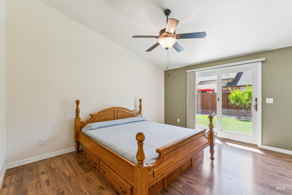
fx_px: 127
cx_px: 146
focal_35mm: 16
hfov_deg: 97.8
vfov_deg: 74.8
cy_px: 98
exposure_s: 1/13
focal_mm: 15.7
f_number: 13
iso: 400
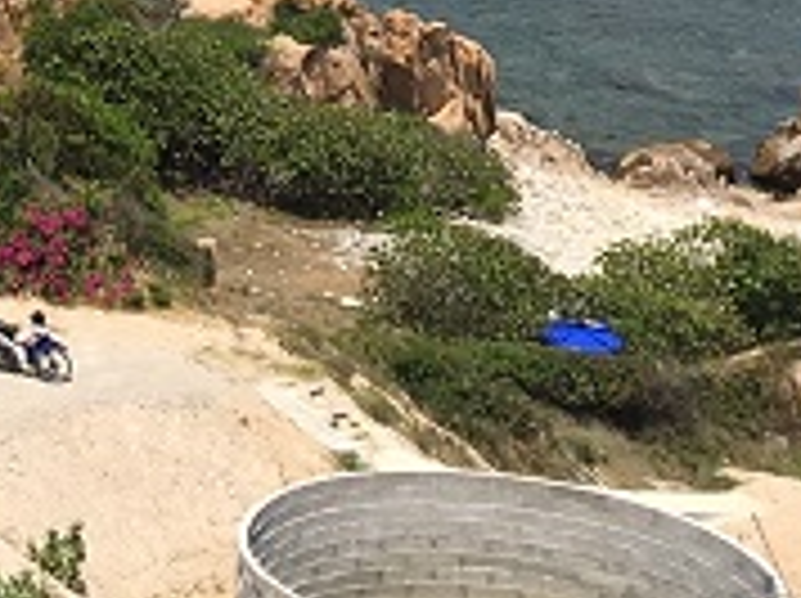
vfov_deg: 8.5
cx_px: -410
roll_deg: -1.6
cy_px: -728
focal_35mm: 163
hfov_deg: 11.6
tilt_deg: -1.3
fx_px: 3767
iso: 25
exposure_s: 1/2198
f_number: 2.2
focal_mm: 4.15
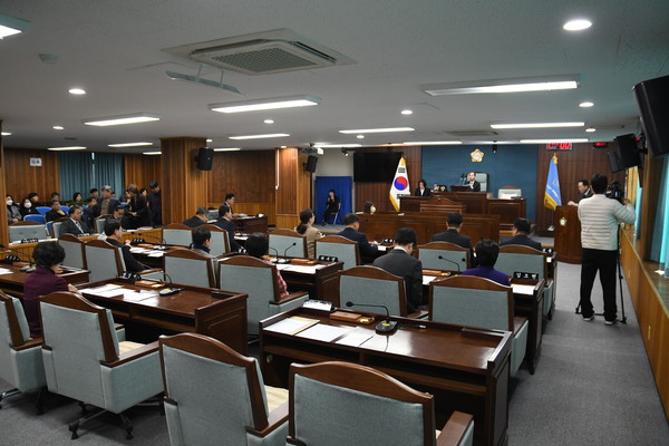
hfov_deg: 71.5
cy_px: 223
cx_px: 334
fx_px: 465
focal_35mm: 25
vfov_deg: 51.3
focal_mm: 17
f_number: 3.2
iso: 1250
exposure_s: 1/125
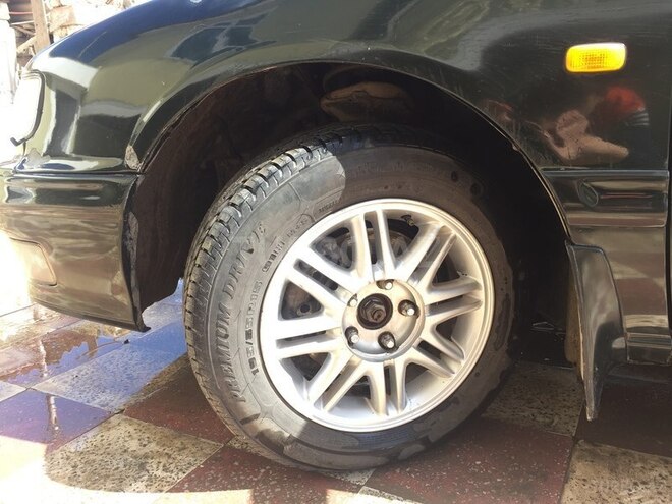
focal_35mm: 29
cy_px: 252
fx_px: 563
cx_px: 336
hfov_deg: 61.7
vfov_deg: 48.2
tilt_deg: -13.4
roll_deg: +1.6
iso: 32
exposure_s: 1/231
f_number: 2.2
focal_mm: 4.15
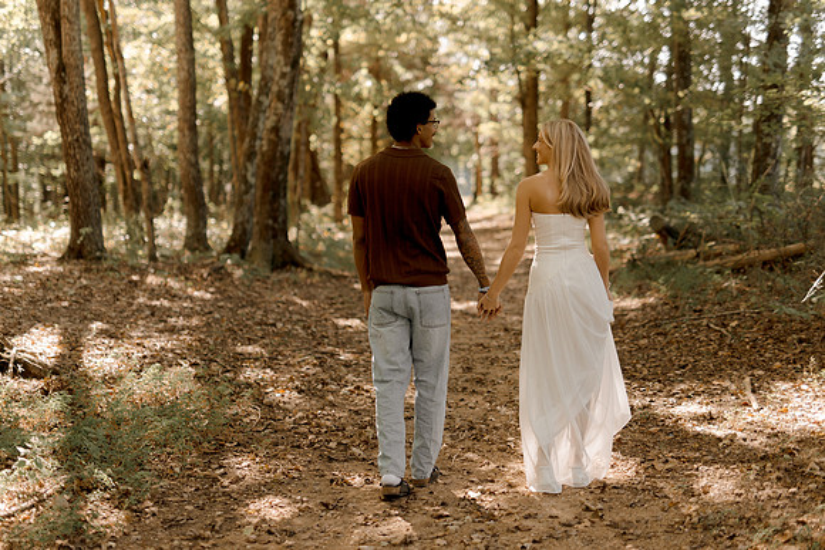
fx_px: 1294
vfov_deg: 24.0
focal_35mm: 56
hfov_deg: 35.4
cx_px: 398
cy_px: 268
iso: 125
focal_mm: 50
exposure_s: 1/320
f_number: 1.4
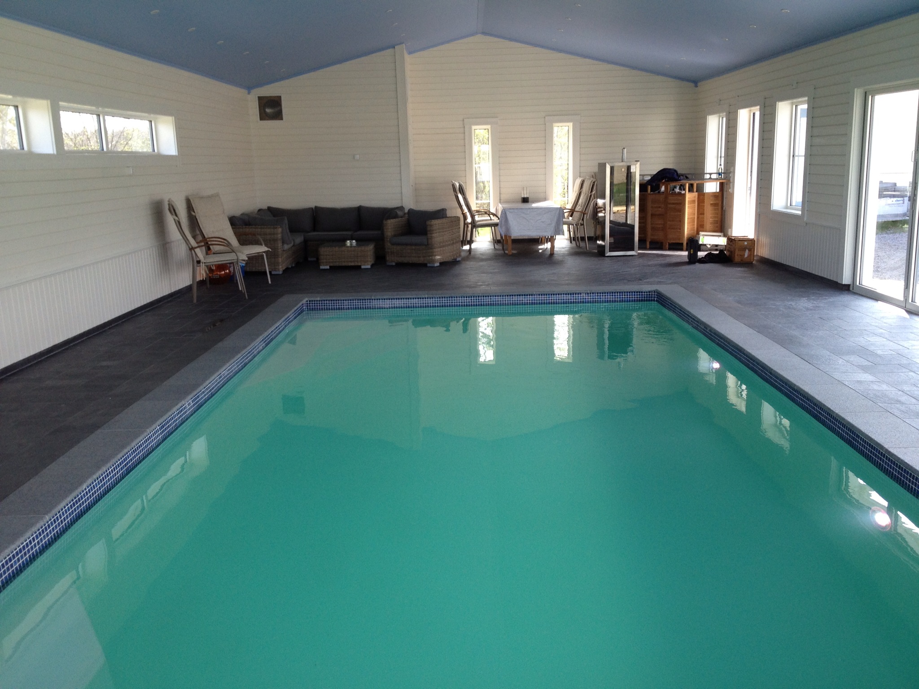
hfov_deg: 52.6
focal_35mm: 35
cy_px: 344
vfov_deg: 40.7
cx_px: 460
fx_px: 929
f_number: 2.4
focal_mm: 4.28
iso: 80
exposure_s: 1/120
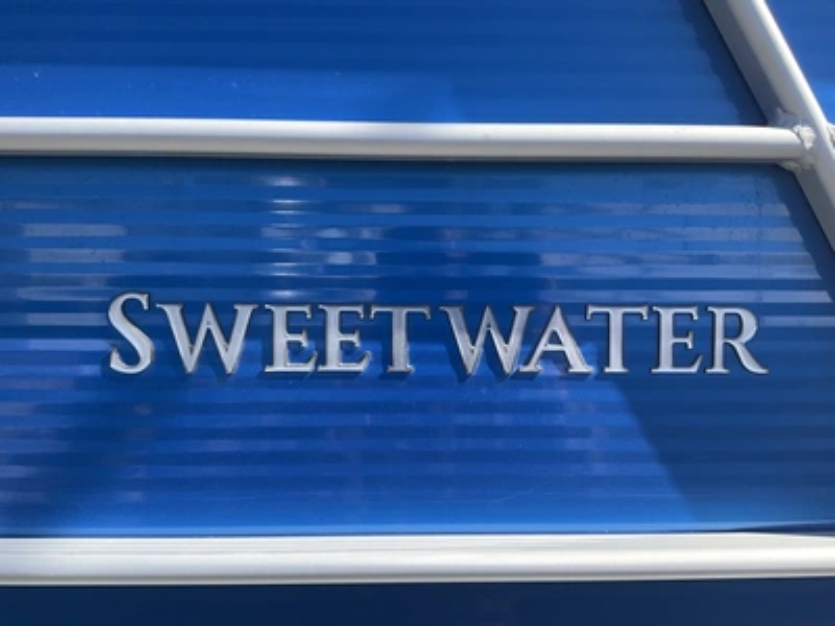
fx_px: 700
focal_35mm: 29
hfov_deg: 61.7
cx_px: 418
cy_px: 313
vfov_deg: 48.2
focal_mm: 3
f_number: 1.8
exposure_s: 1/613
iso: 25
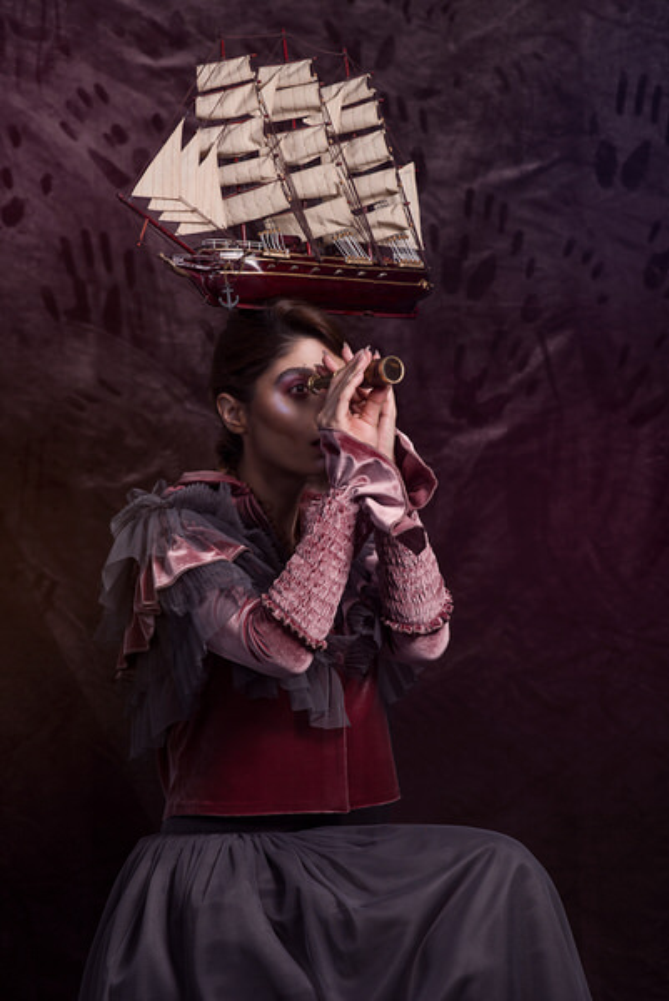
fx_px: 2922
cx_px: 334
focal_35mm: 105
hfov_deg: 13.1
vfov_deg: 19.4
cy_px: 500
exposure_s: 1/160
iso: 100
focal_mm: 105
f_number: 6.3
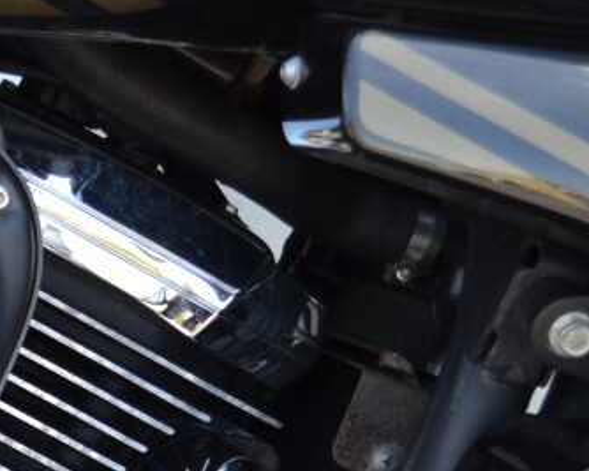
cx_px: -298
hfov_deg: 12.5
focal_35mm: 147
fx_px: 2556
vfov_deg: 10.2
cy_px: 672
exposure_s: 1/125
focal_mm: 29
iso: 250
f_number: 5.6
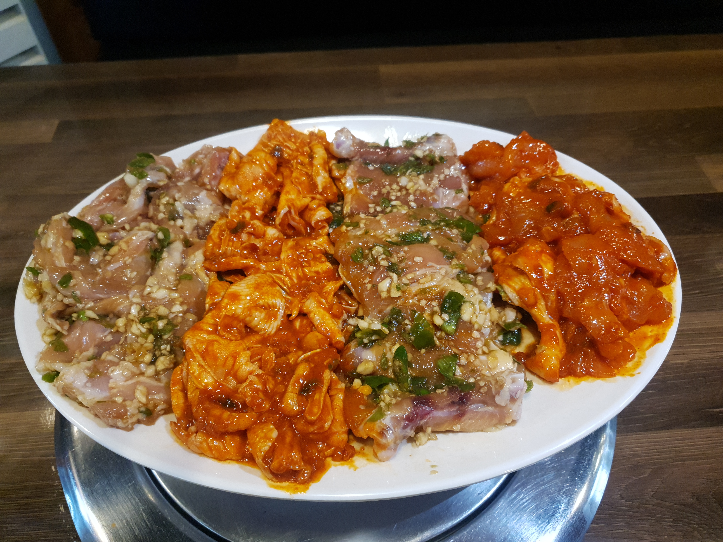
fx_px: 543
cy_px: 271
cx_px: 362
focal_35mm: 26
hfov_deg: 67.3
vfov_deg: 53.1
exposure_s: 1/60
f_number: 1.5
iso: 250
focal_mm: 4.3
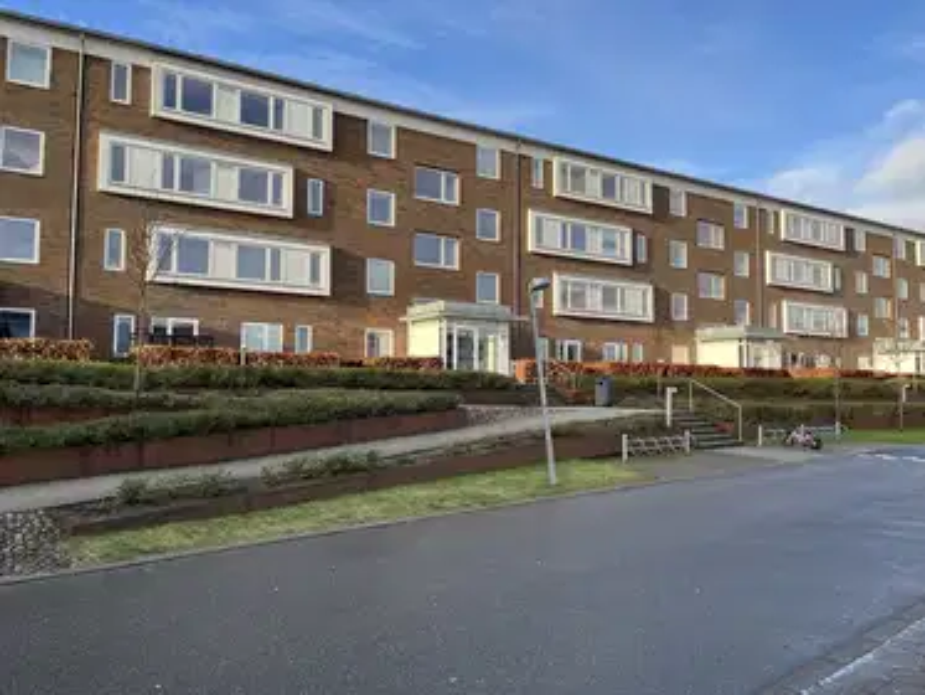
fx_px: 695
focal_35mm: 26
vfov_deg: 53.1
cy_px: 348
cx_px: 462
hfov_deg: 67.3
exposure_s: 1/833
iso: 50
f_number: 1.6
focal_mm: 5.1
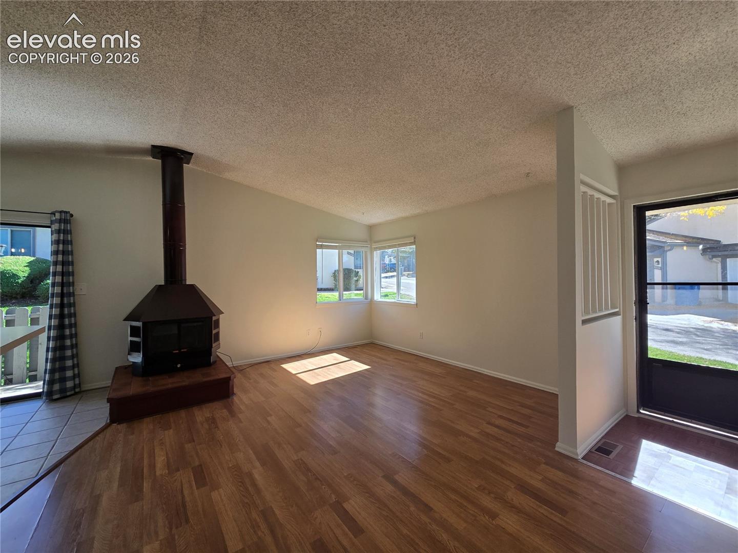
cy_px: 276
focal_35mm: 13
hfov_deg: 106.2
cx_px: 369
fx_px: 277
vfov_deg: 89.9
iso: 50
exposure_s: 1/212
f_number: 2.2
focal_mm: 2.2
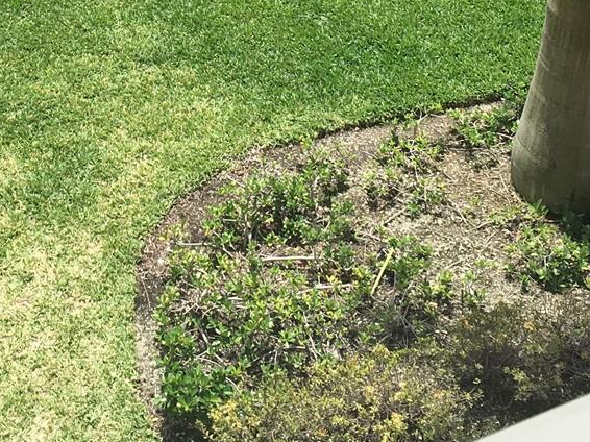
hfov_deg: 23.7
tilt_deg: -23.1
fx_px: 1397
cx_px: 174
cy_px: -140
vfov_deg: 16.9
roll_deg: -1.4
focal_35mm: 82
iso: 25
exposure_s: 1/1183
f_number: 2.2
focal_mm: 4.15
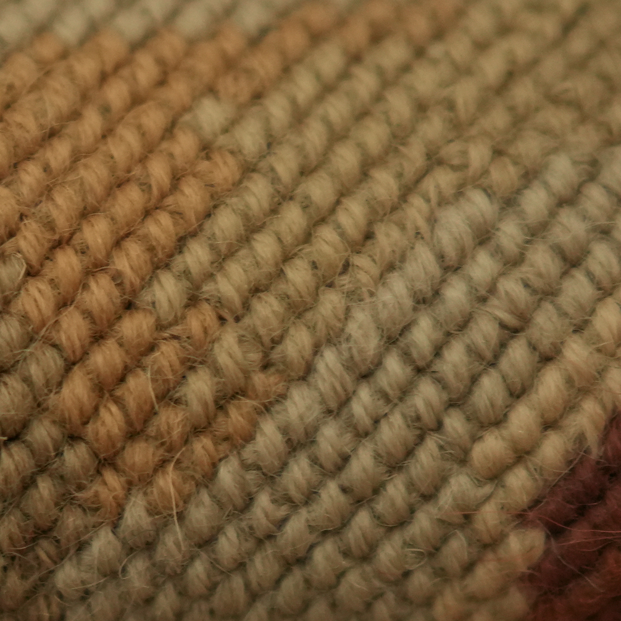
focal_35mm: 281
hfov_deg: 6.1
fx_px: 5703
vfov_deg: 6.2
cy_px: 321
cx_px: -465
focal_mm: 70
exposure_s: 1/125
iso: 1600
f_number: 3.2
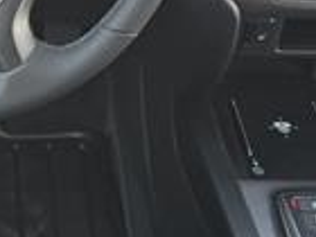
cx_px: -25
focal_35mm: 105
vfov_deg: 14.0
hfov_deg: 18.1
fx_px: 959
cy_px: 29
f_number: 1.7
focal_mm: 6.3
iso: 64
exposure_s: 1/182
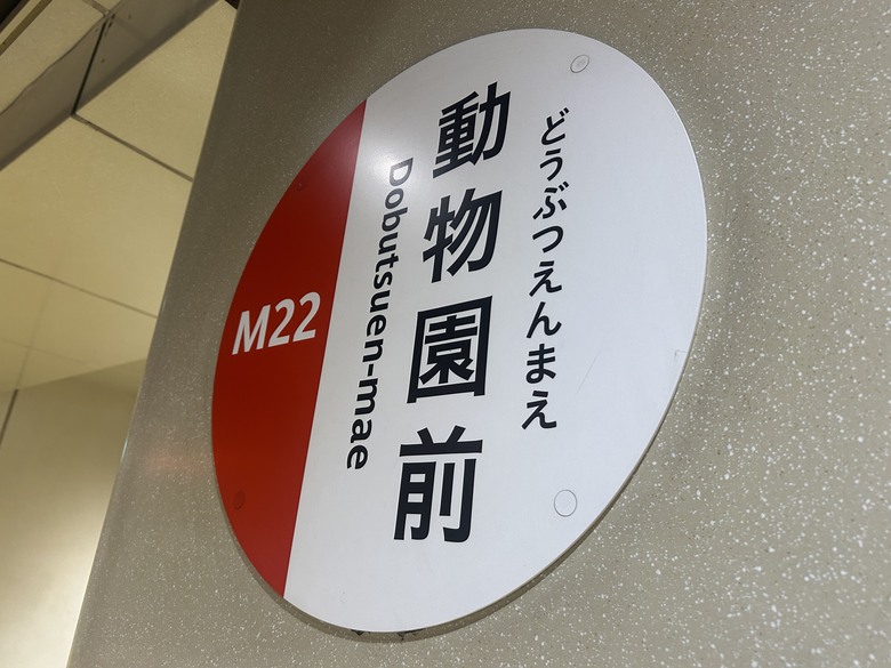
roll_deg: -6.6
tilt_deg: +18.5
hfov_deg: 67.3
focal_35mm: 26
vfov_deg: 53.1
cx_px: 446
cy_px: 334
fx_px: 669
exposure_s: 1/60
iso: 160
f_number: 1.5
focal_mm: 5.7
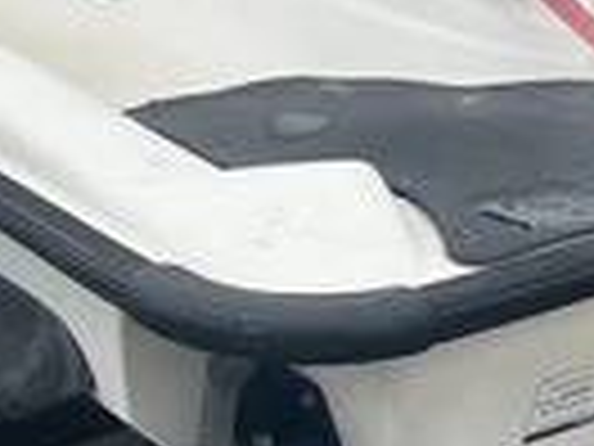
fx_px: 1510
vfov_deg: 16.7
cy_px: 90
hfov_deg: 22.2
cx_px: 320
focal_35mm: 88
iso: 25
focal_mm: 3
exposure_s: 1/781
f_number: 1.8
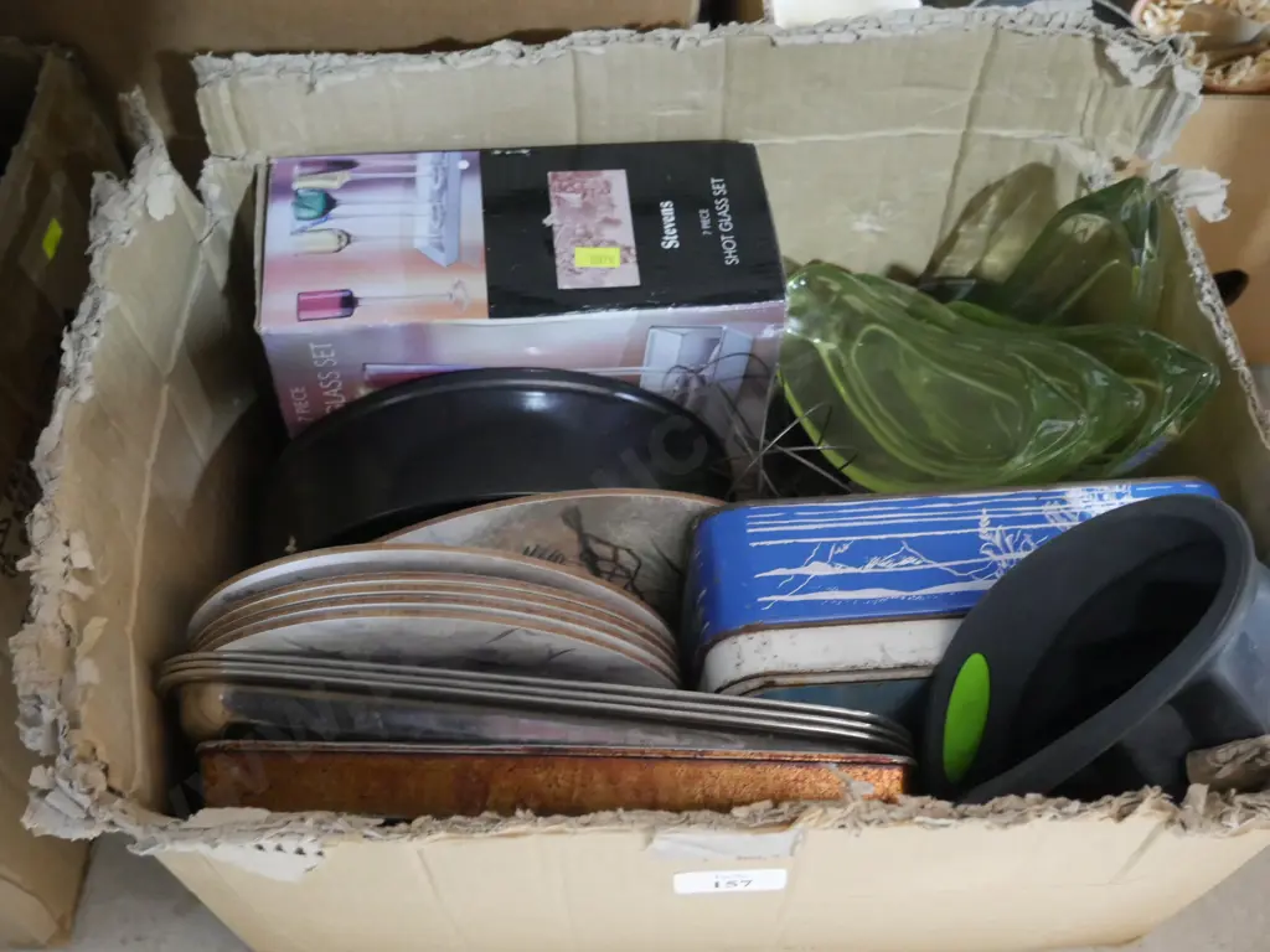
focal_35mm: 40
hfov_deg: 46.8
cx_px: 635
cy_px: 476
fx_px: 1468
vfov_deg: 36.0
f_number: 4.4
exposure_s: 1/30
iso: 3200
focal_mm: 20
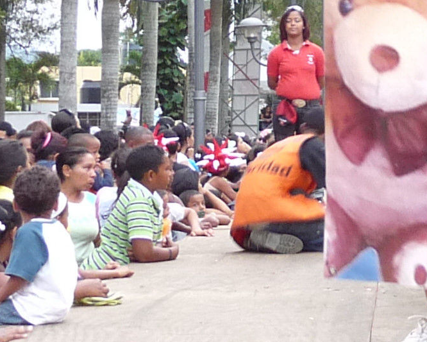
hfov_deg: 12.3
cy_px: 73
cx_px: 629
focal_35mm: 150
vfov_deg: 10.3
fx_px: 1896
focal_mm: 4.9
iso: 125
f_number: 2.8
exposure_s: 1/30
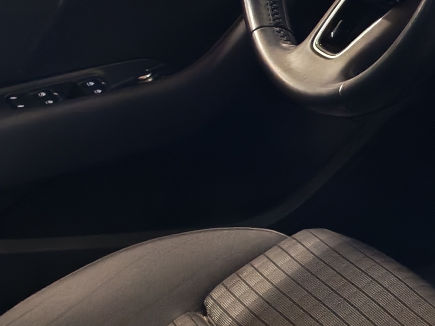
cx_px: 770
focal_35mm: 123
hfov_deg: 14.3
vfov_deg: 12.0
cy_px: 250
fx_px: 1545
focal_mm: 6.12
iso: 798
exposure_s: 1/50
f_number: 1.9
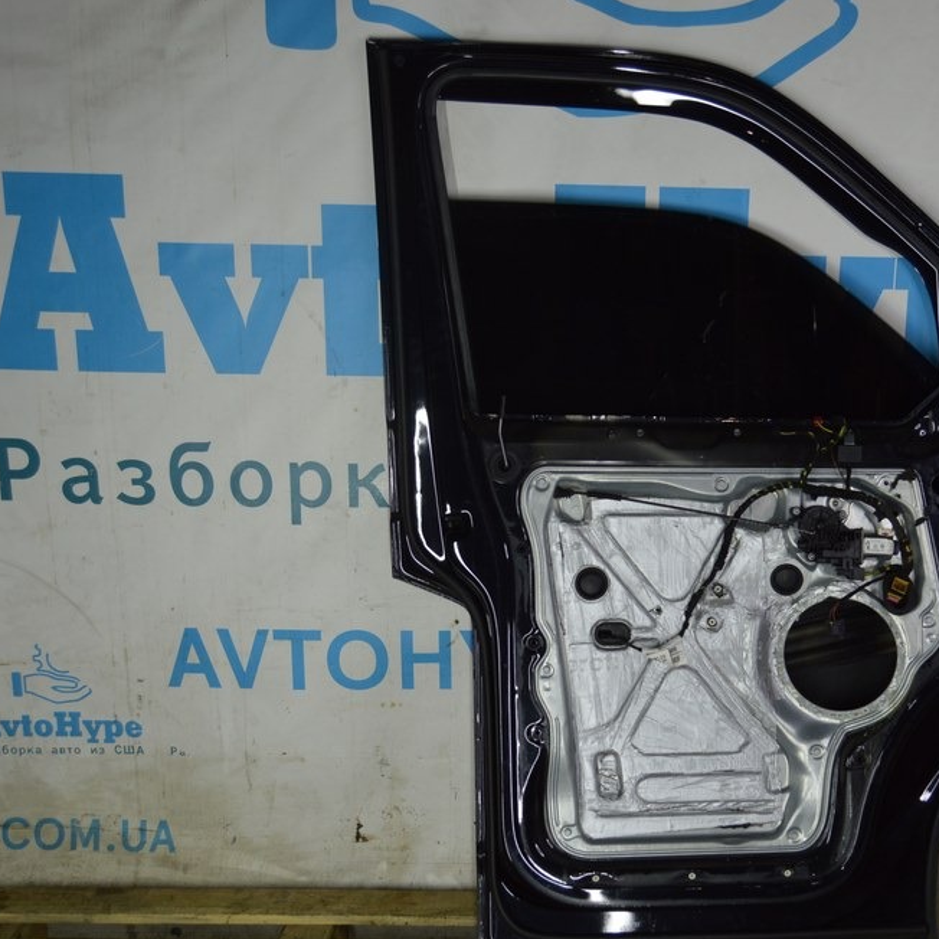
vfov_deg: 38.3
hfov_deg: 37.7
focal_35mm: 44
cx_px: 668
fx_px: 1350
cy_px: 488
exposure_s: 1/100
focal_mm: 22
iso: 400
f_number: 5
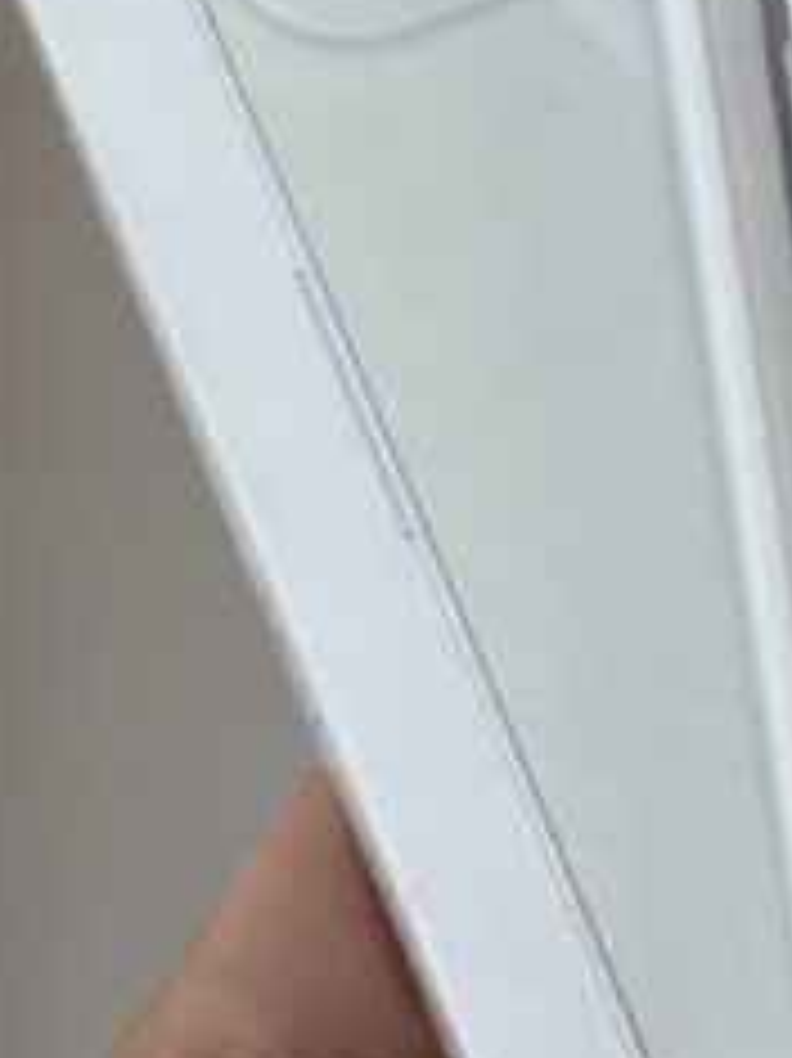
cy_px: 221
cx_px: 1408
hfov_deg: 6.9
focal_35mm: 209
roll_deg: +0.3
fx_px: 6382
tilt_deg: +1.9
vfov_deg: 9.5
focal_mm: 6.76
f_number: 1.78
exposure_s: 1/503
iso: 64
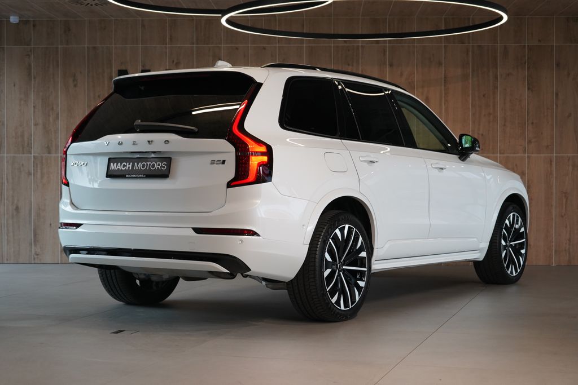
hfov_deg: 31.4
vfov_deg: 21.2
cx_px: 289
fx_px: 1028
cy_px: 192
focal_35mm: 64
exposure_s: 1/160
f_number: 5.6
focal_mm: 64
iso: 1600
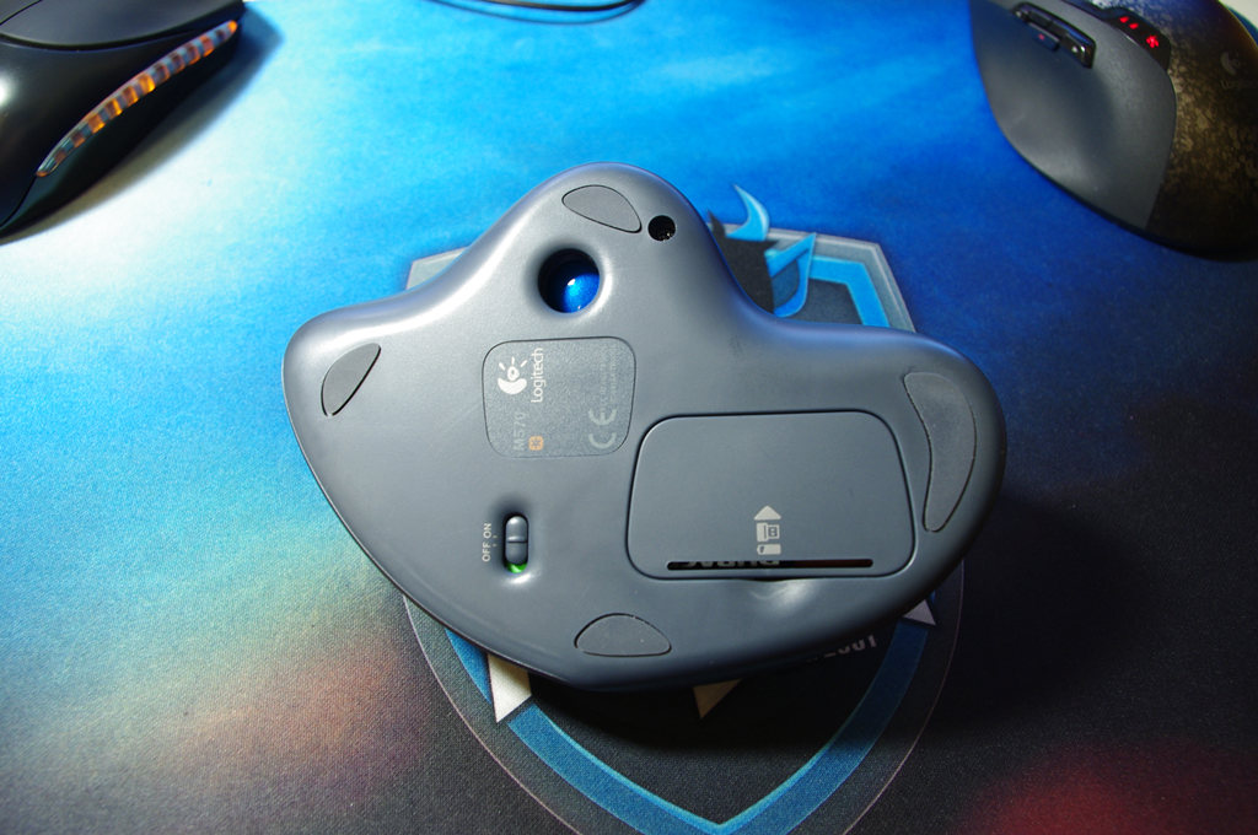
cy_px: 418
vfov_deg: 43.5
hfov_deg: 62.0
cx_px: 629
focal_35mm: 30
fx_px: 1047
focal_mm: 20
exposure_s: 1/3.33
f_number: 5.6
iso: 400
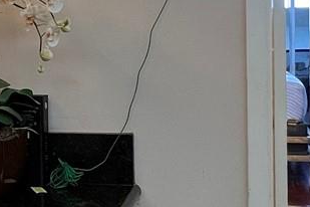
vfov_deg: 19.3
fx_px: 603
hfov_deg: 28.3
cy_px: 55
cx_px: 66
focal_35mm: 70
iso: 160
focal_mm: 1.57
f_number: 1.8
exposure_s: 1/60
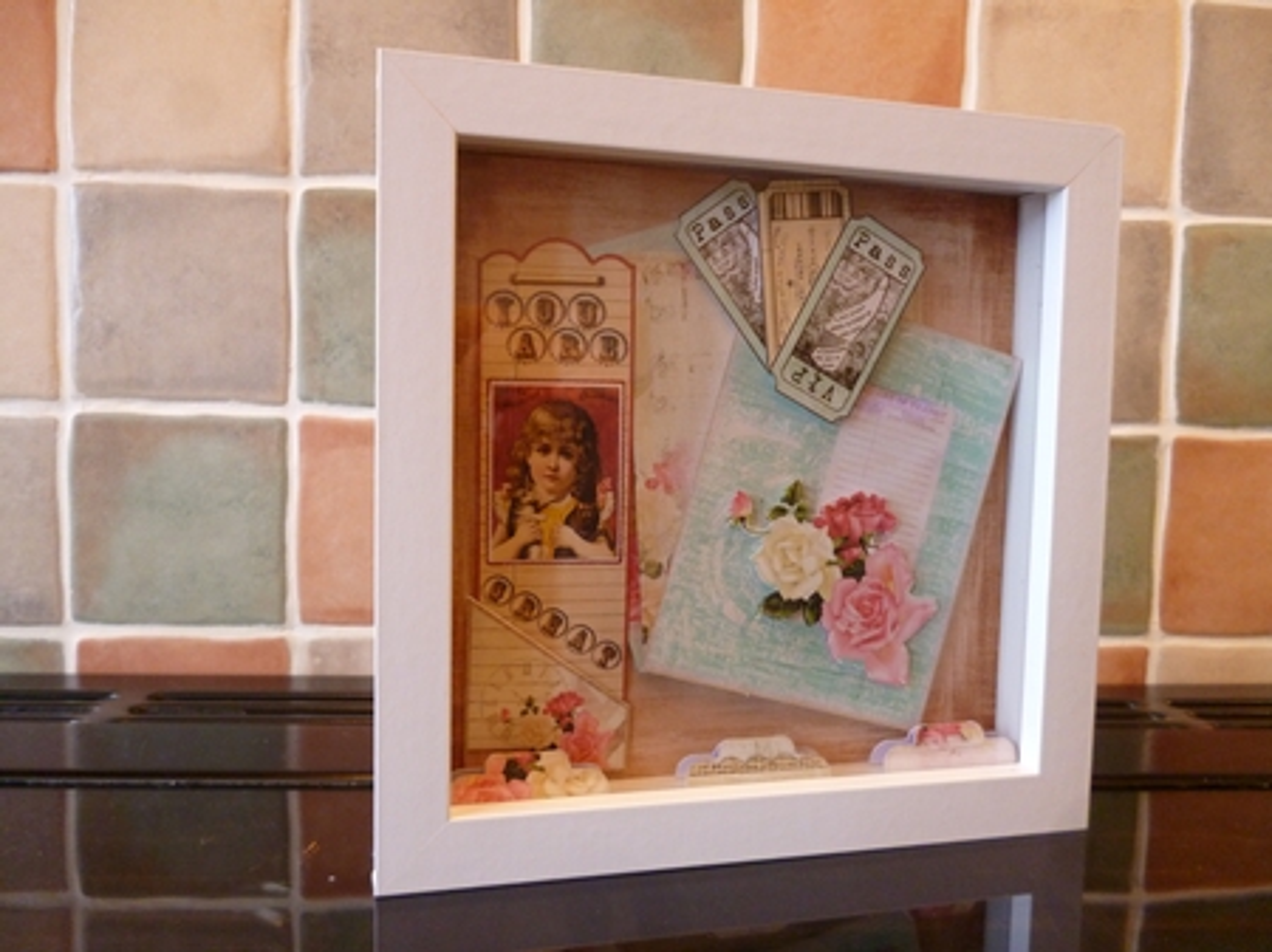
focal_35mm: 28
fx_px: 1028
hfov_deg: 63.5
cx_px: 636
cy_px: 476
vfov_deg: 49.7
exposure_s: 1/20
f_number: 3.1
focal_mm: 5
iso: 400
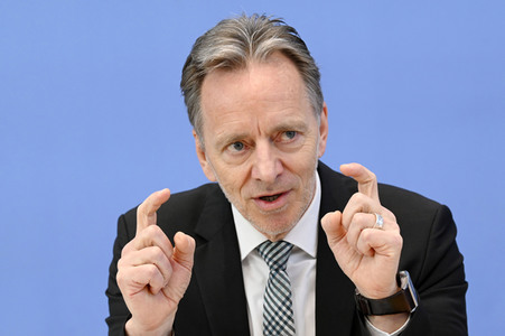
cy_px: 168
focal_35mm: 120
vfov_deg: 11.4
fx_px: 1682
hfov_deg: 17.1
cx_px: 252
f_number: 5.6
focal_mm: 120
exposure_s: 1/640
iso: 4000
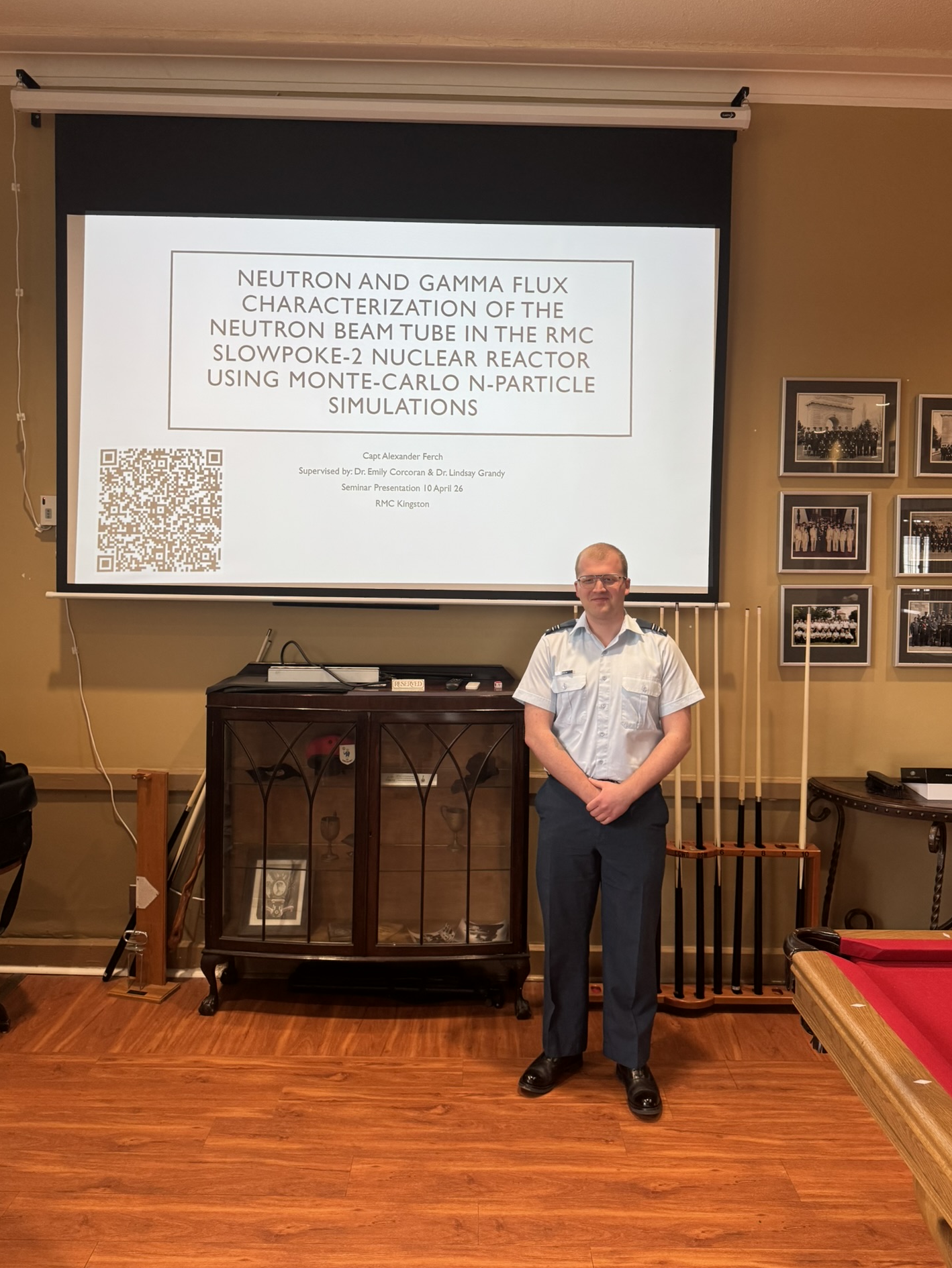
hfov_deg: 53.1
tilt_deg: -1.7
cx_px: 482
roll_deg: -1.5
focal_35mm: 26
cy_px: 586
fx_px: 953
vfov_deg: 67.2
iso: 200
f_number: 1.78
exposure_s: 1/120
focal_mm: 6.76
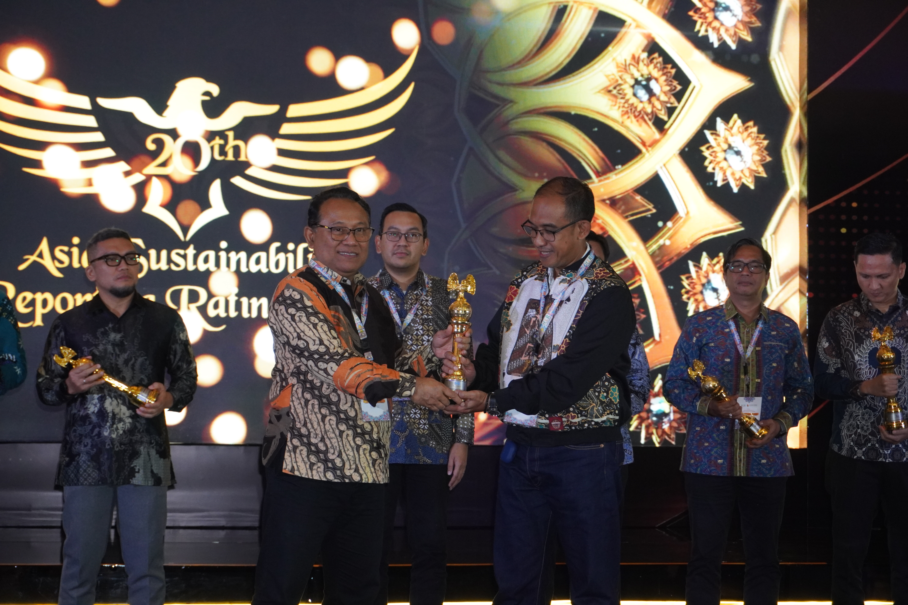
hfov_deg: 27.0
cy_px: 302
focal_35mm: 75
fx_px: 1892
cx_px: 454
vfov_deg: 18.2
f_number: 5.6
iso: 1600
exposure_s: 1/80
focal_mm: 50
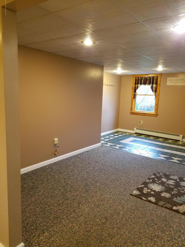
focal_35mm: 27
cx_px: 92
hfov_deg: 51.4
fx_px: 192
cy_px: 124
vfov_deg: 65.3
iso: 250
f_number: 1.7
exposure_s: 1/13
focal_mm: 4.25
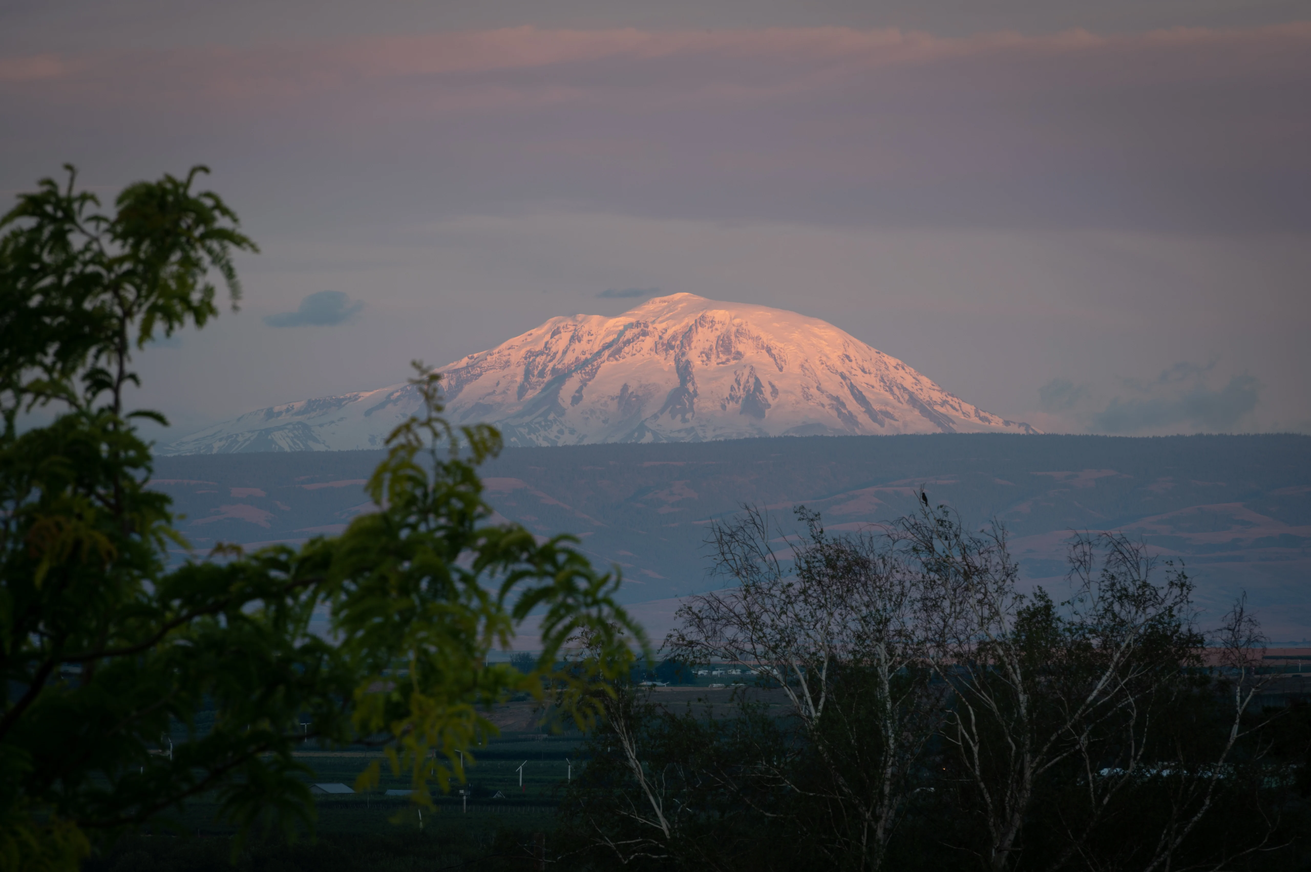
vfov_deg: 5.1
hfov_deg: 7.6
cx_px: 656
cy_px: 436
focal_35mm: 270
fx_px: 9826
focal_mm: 270
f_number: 20
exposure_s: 1/10
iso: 100
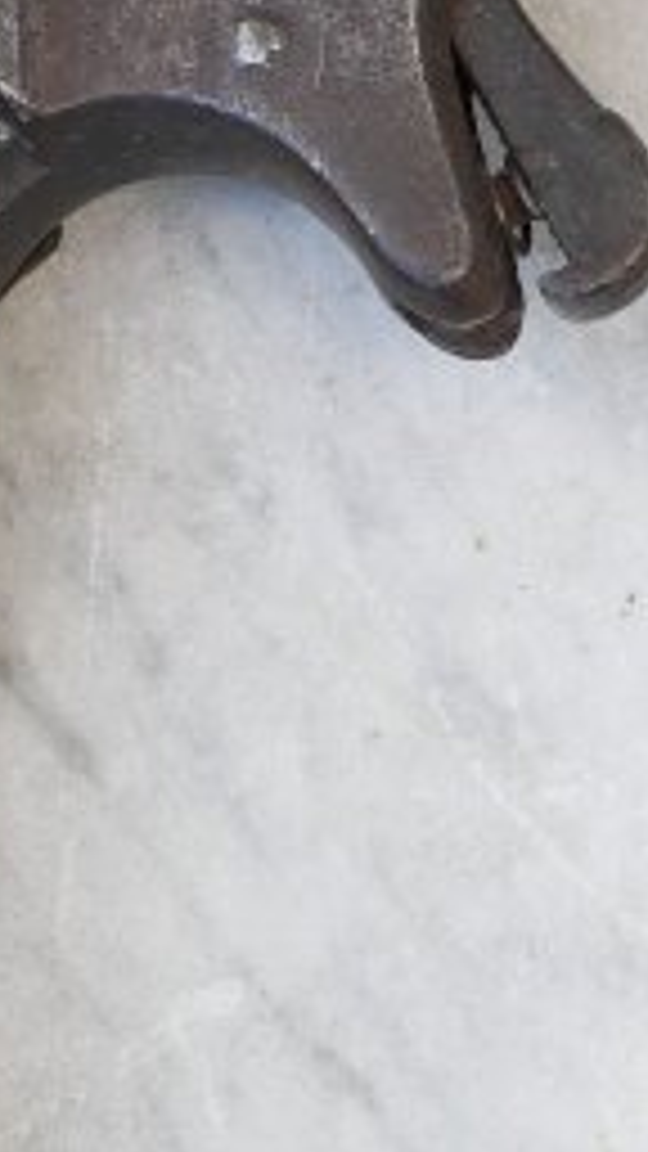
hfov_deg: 3.9
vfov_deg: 7.0
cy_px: 173
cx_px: 1562
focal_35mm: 307
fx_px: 9378
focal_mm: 30
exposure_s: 1/125
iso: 200
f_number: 3.5
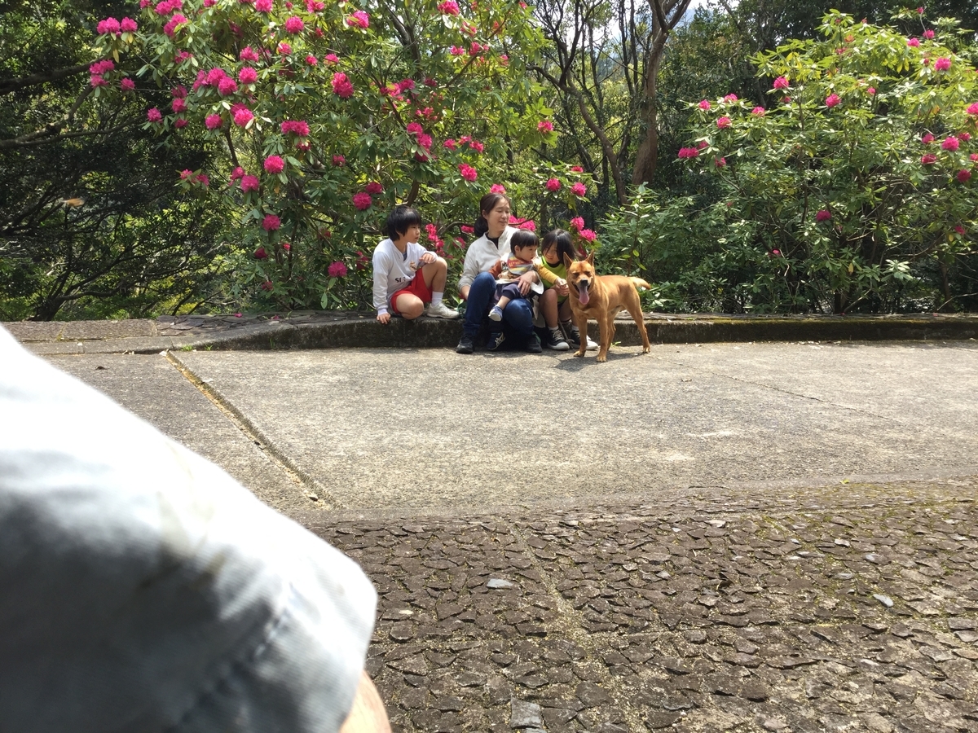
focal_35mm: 31
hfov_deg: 58.4
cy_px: 366
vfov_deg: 45.4
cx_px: 489
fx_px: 876
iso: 25
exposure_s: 1/347
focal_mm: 3.3
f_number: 2.4
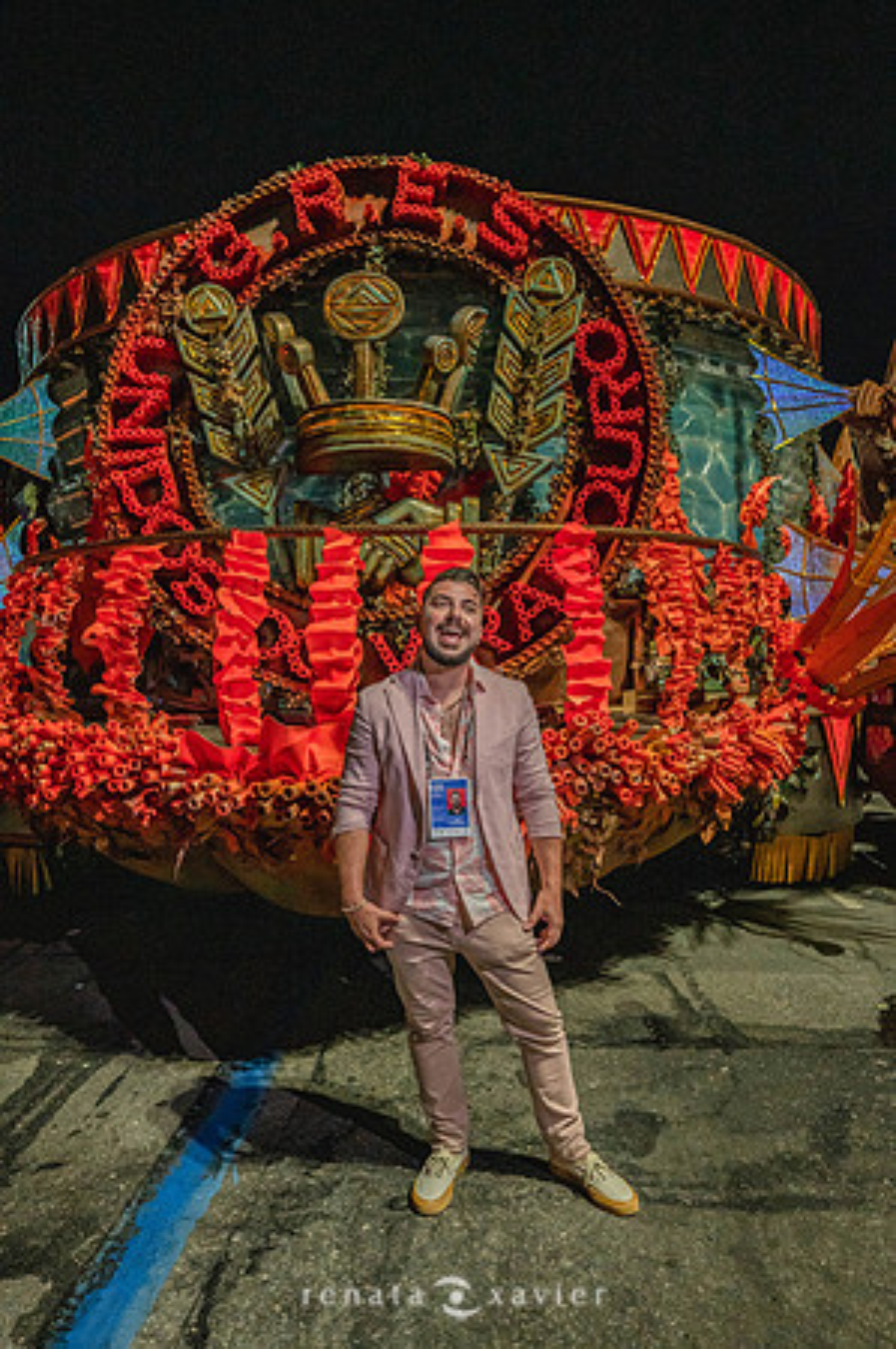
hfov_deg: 55.0
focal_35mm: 23
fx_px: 861
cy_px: 674
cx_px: 448
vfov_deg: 76.2
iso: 6400
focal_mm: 23
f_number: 4
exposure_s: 1/200
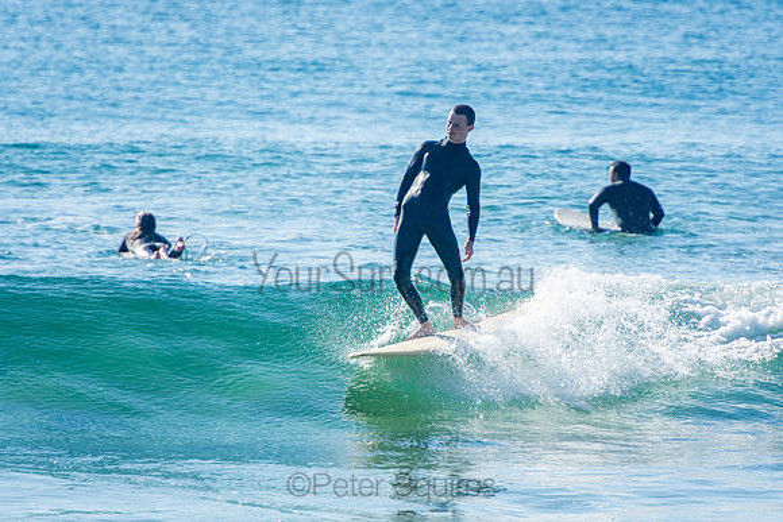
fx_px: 13052
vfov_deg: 2.3
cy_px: 261
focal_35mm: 600
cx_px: 392
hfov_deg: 3.4
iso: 220
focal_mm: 400
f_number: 5.6
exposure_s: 1/1250
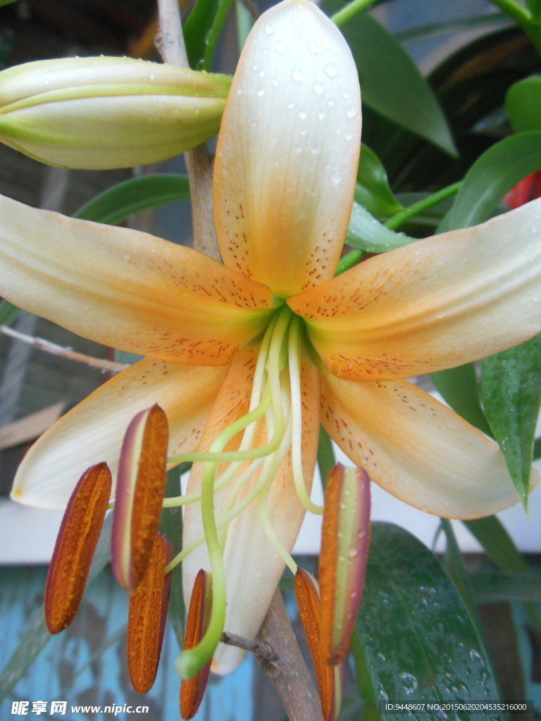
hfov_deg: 54.9
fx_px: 521
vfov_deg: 69.4
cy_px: 360
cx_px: 270
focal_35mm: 25
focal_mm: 4.5
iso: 400
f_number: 3.2
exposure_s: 1/80
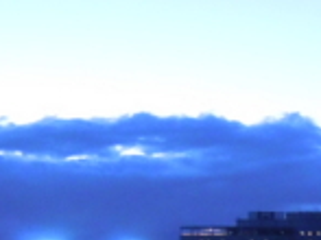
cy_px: 314
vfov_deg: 10.4
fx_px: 1288
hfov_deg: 12.8
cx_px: 587
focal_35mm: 139
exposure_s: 1/30
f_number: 3.6
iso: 800
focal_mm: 6.2
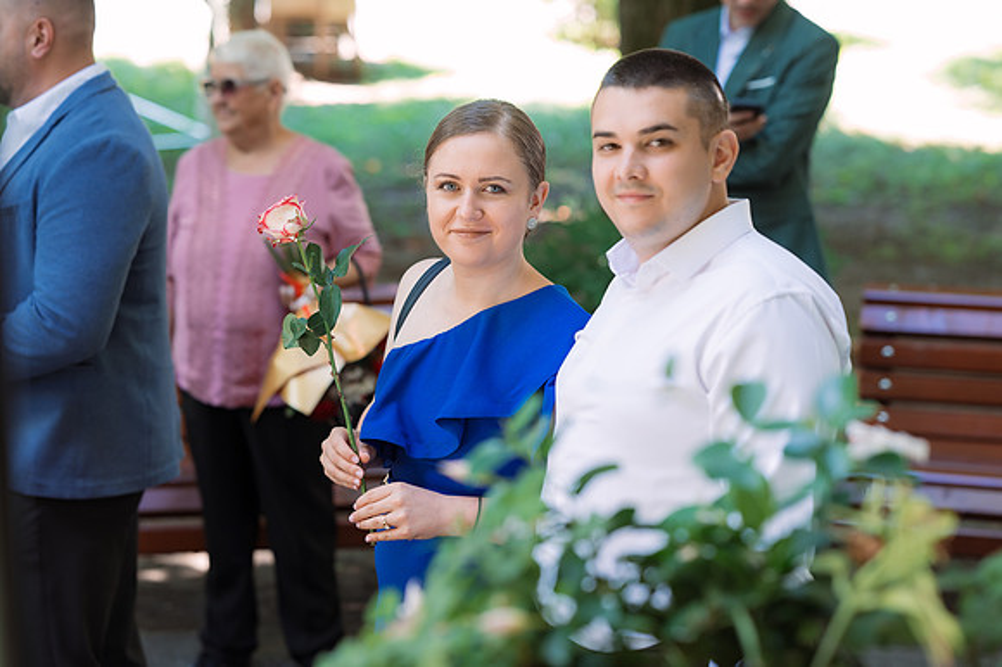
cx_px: 501
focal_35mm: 85
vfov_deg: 16.1
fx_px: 2364
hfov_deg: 23.9
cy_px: 334
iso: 320
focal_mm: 85
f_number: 2.8
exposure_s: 1/125
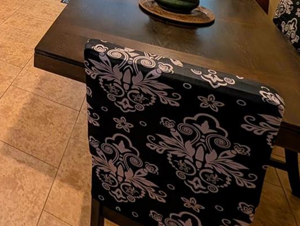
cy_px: -94
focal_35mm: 36
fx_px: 312
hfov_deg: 41.6
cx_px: -25
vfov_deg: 28.9
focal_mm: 2.23
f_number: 1.95
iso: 68
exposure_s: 1/24
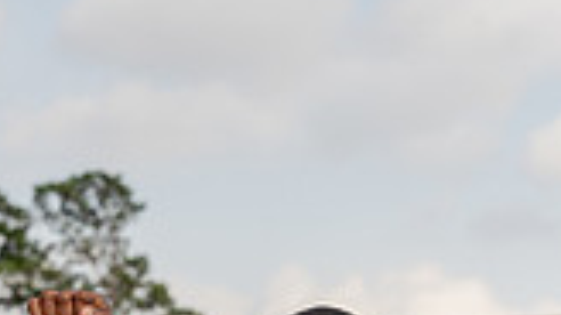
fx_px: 2438
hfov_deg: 13.1
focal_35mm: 164
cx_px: 219
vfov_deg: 7.0
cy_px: 753
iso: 100
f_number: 5
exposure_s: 1/250
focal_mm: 57
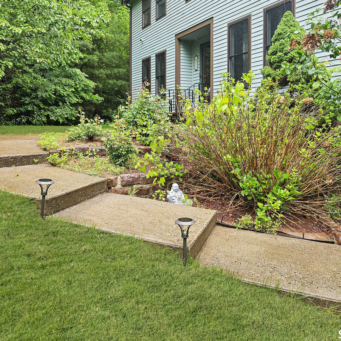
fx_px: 312
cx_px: 173
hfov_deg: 57.3
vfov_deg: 57.3
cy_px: 166
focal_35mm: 28
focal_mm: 5.4
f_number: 1.8
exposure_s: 1/120
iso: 50
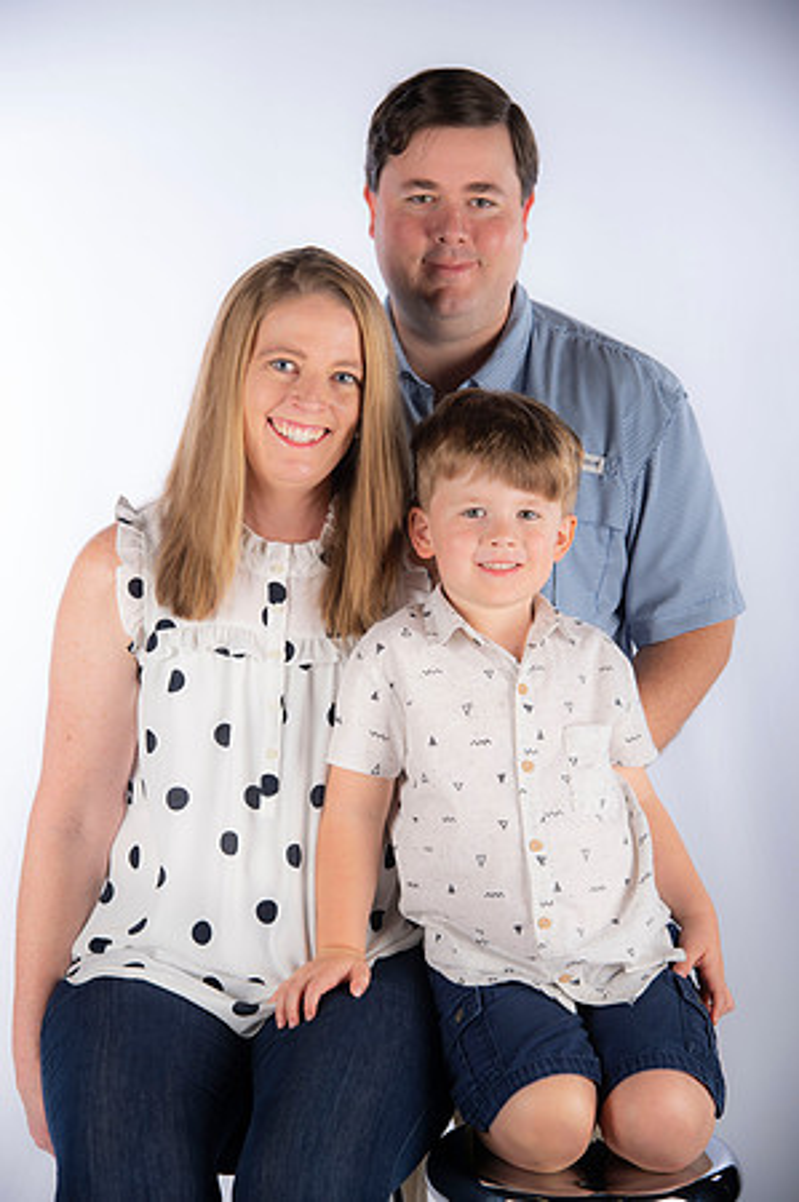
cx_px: 400
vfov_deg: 27.0
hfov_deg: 18.1
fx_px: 2502
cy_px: 601
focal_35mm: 75
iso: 100
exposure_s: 1/200
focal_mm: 75
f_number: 5
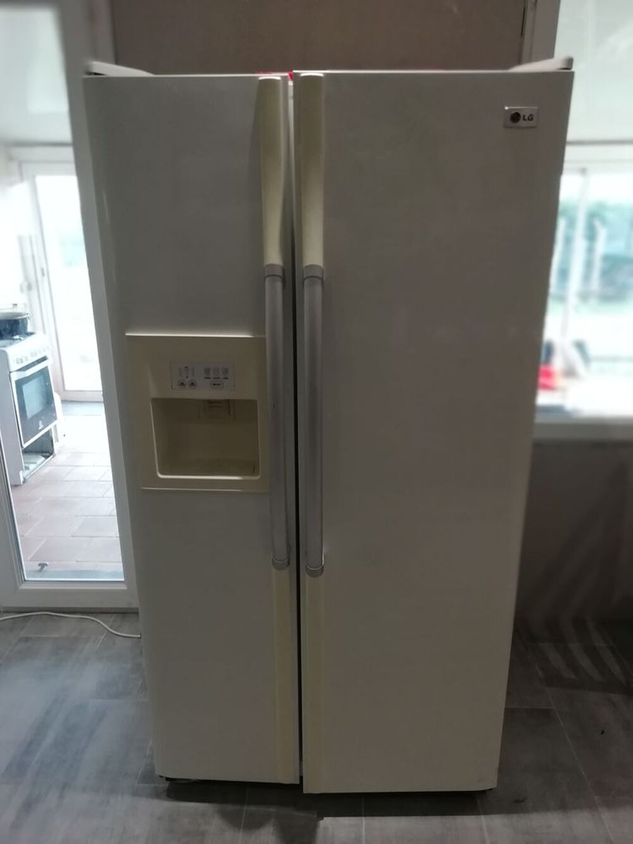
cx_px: 316
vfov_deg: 67.3
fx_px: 634
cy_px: 422
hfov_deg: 53.1
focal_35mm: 26
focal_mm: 3.46
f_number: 4
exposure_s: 1/33.3
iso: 100
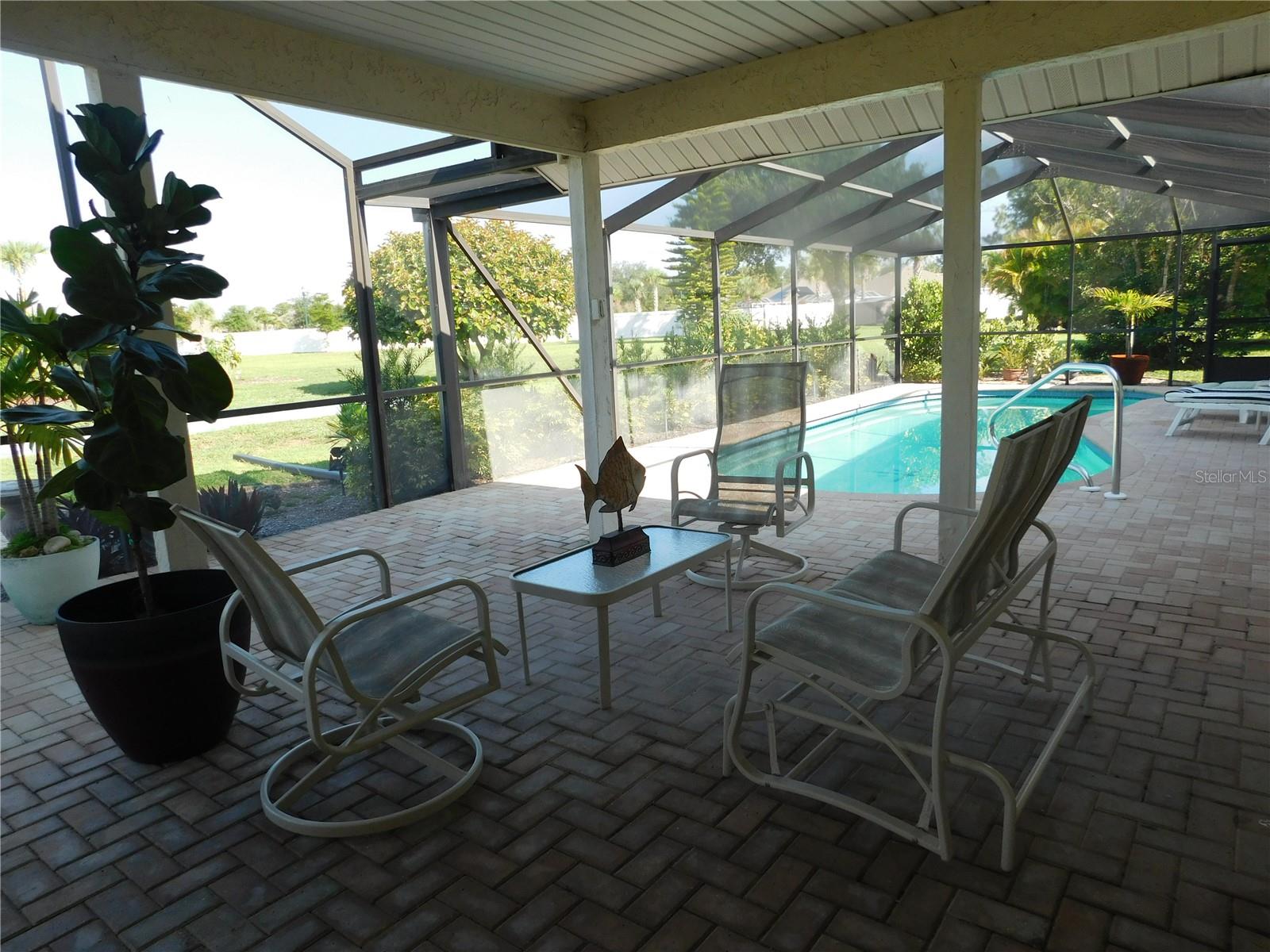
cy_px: 476
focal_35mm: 23
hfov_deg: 73.9
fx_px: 844
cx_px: 635
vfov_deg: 58.9
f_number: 3
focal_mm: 4
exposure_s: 1/320
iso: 125
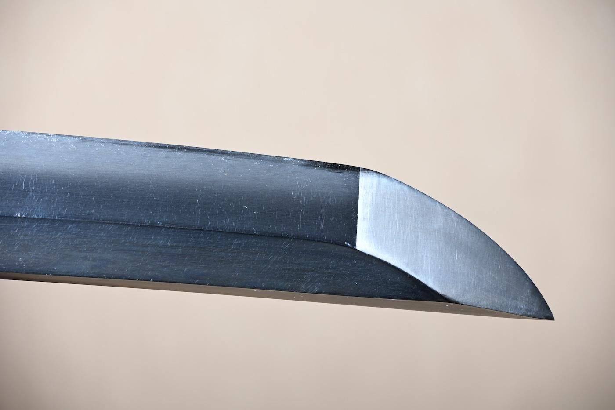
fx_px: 2613
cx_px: 308
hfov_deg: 13.4
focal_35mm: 153
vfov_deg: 9.0
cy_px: 205
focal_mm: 102
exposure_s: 1/2
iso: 100
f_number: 5.6
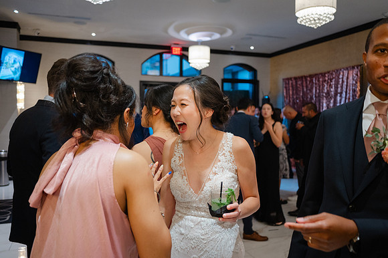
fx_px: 323
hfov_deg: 61.9
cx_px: 183
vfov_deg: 43.5
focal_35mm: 30
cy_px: 124
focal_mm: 28
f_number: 2.8
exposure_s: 1/125
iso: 1600
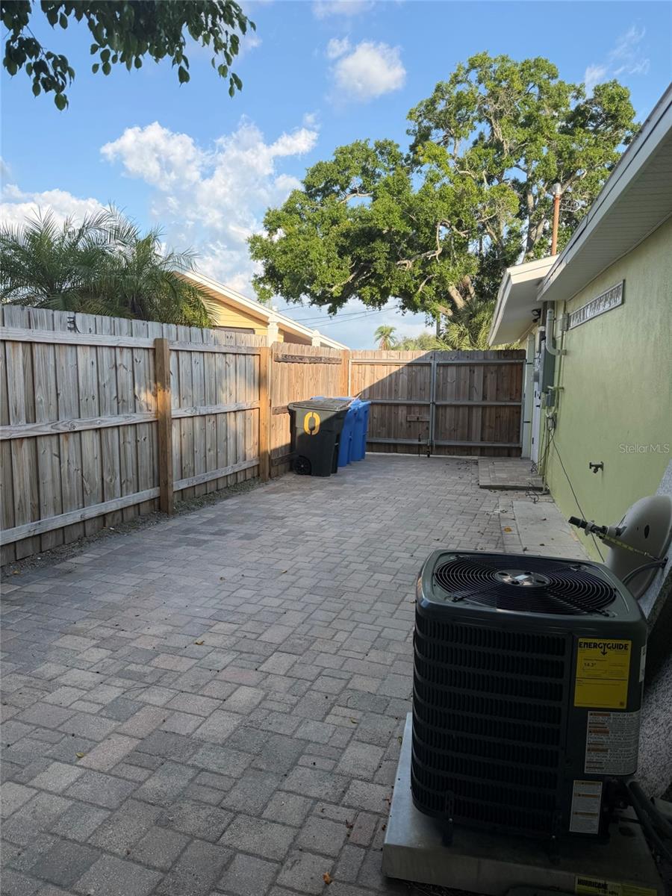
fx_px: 621
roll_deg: -0.4
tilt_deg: -6.2
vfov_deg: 71.6
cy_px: 448
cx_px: 336
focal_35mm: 24
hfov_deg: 56.8
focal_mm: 6.76
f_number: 1.78
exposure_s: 1/1727
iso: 80
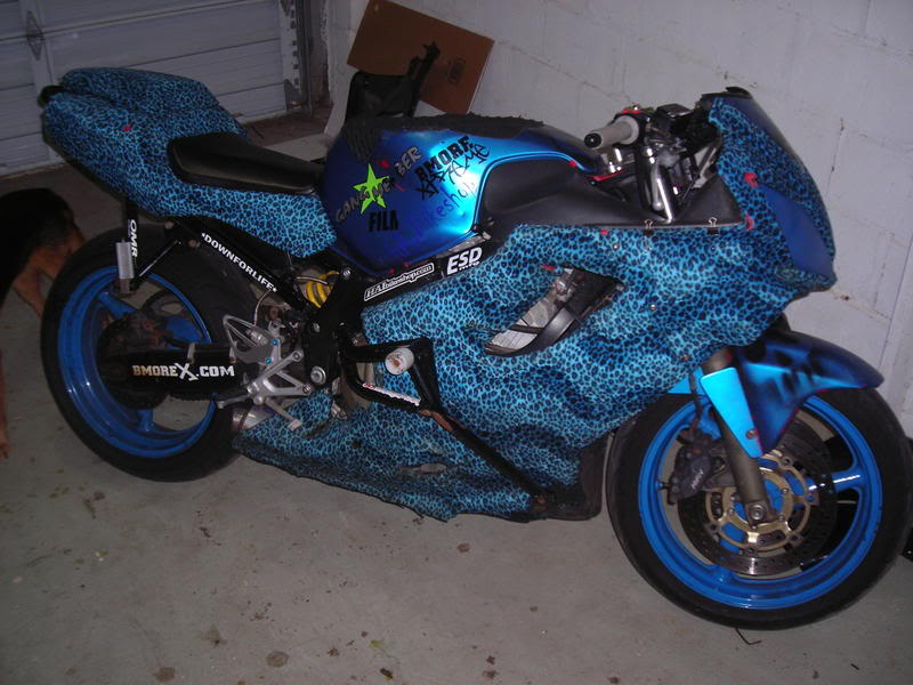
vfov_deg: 37.7
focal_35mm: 38
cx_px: 456
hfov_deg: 49.0
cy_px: 342
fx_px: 1002
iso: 104
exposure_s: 1/60.1
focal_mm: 6.3
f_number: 3.2
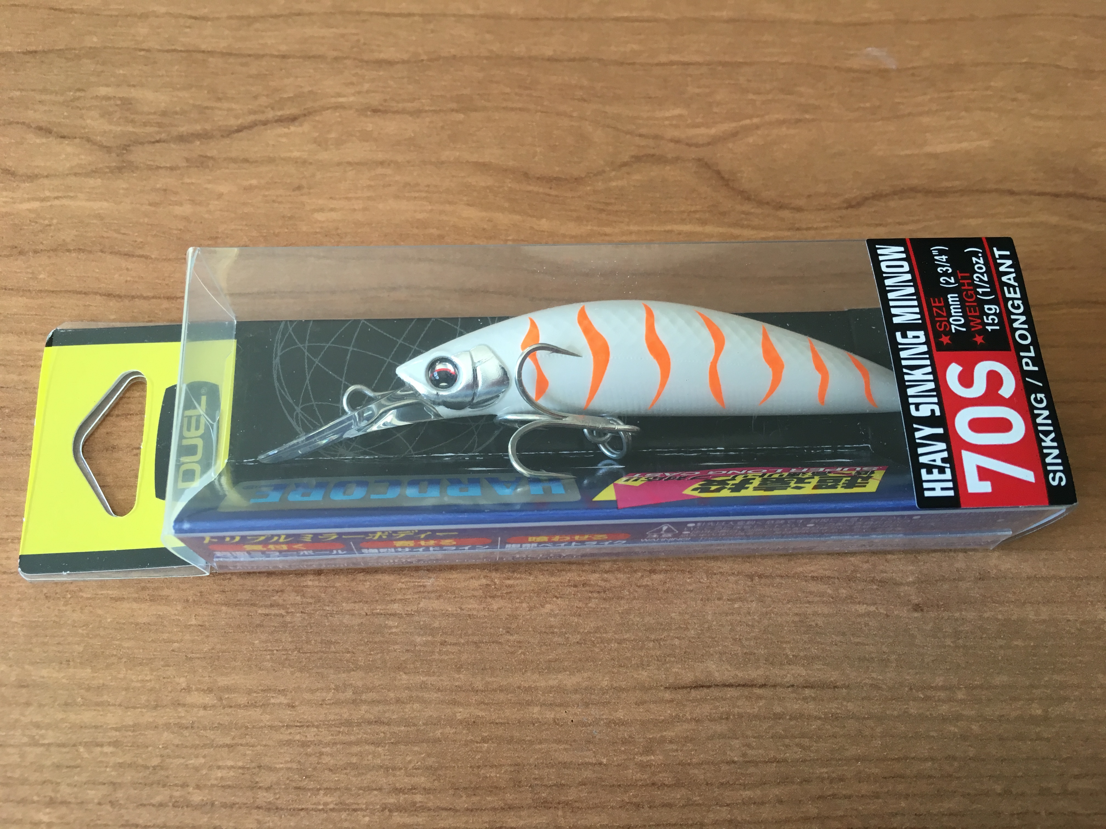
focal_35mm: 29
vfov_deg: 48.2
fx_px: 927
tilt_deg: -69.3
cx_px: 553
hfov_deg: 61.7
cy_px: 414
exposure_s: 1/33
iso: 40
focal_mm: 4.15
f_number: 2.2
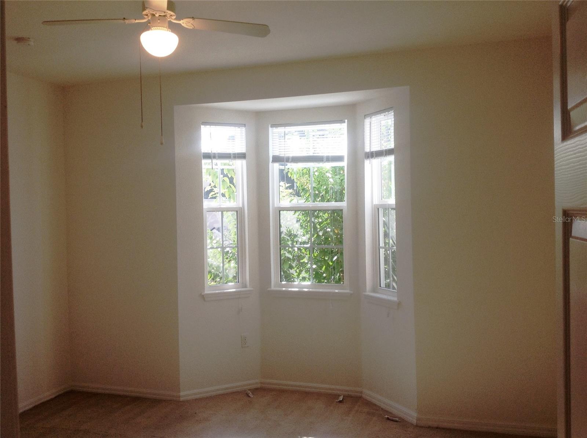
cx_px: 294
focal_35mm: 35
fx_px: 592
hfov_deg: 52.7
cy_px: 219
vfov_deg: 40.6
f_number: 2.4
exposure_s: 1/143
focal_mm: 4.28
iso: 50
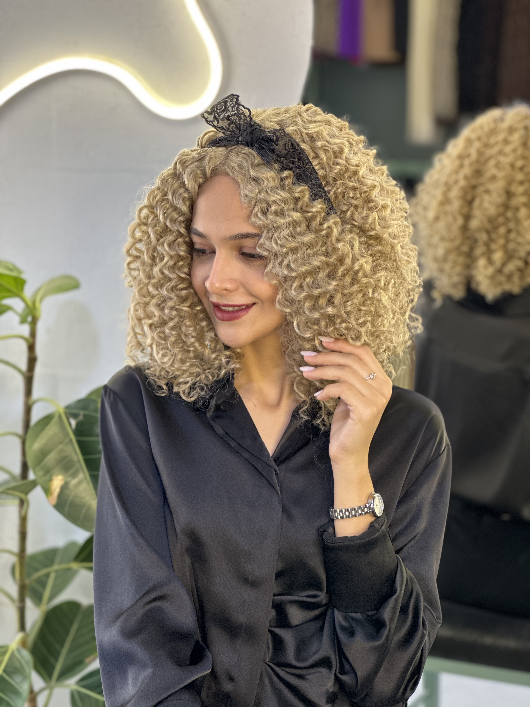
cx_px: 265
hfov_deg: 19.1
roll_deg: -0.8
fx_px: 1572
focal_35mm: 77
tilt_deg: -7.8
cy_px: 354
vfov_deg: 25.3
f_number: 2.8
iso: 125
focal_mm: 9
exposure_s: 1/33
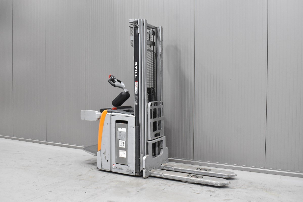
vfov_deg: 38.4
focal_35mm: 34
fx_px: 290
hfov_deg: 55.1
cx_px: 152
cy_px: 101
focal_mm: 23
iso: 1600
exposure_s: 1/25
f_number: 5.6
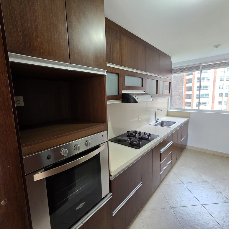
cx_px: 119
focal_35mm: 16
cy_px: 117
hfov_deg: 87.4
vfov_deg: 87.4
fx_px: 120
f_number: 1.9
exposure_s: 1/120
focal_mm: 2.2
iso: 200
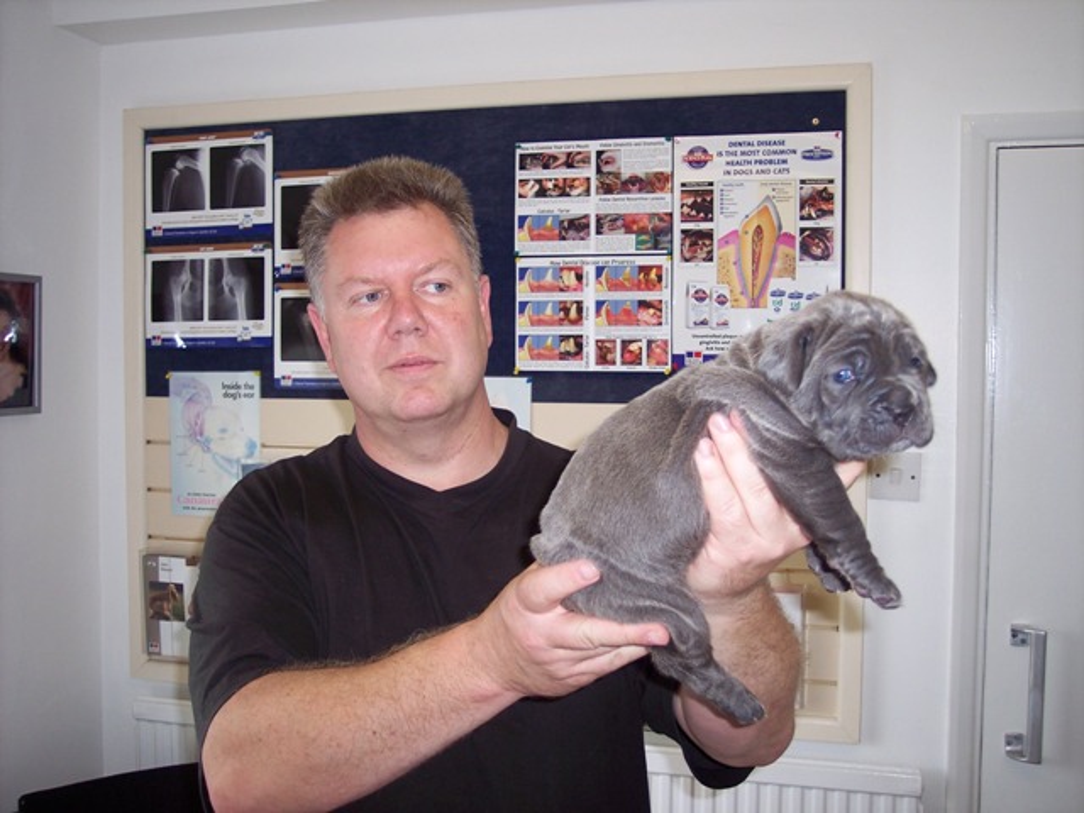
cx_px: 542
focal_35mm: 39
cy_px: 406
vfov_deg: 36.8
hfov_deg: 47.9
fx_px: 1221
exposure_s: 1/60
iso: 100
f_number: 2.8
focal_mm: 8
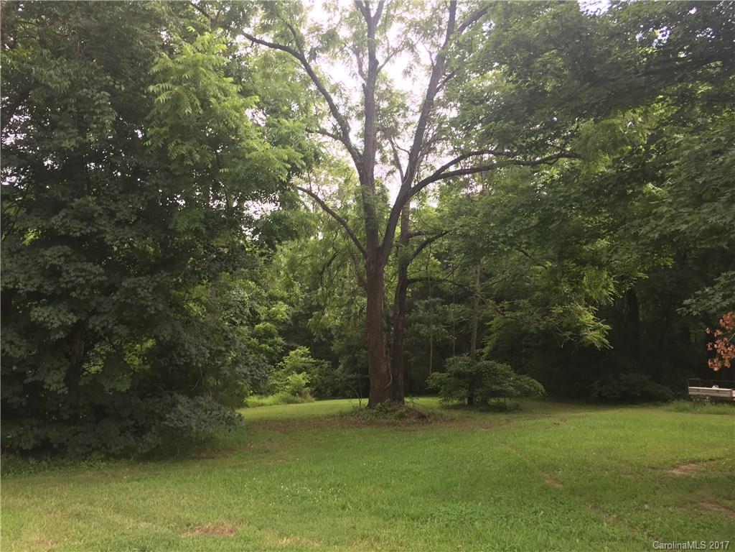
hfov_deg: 61.7
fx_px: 616
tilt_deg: +6.9
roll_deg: -2.0
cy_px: 276
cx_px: 368
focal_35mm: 29
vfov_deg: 48.2
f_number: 2.2
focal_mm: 4.15
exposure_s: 1/120
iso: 32
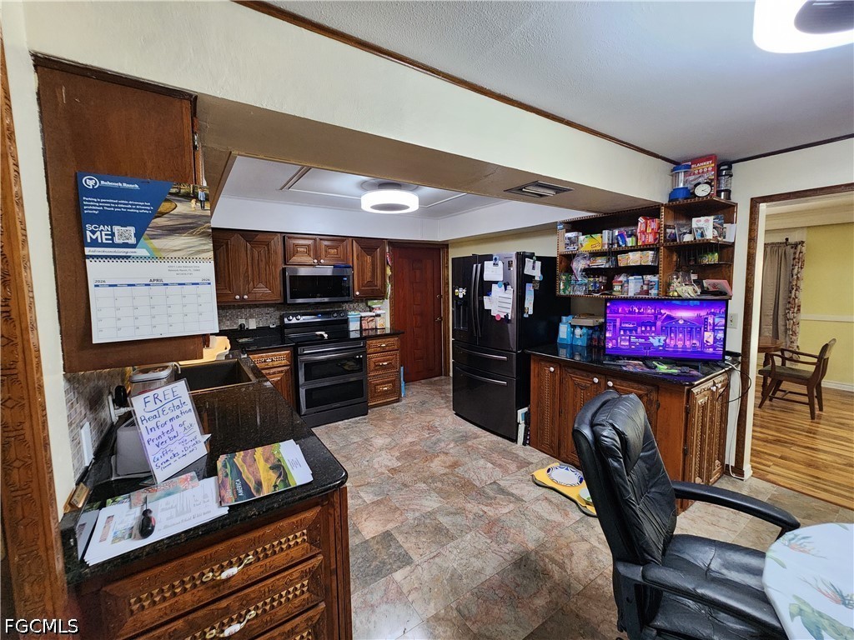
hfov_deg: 106.2
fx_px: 321
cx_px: 427
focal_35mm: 13
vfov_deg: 89.9
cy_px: 320
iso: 400
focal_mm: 2.2
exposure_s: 1/30
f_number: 2.2
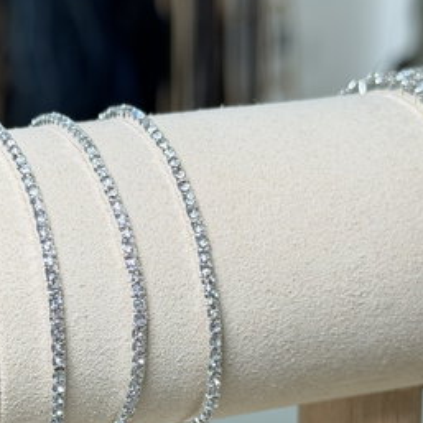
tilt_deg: -21.0
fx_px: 1217
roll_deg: +1.7
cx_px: 107
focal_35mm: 88
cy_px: 314
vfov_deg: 19.6
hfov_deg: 19.6
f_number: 1.78
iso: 64
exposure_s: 1/180
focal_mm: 6.76
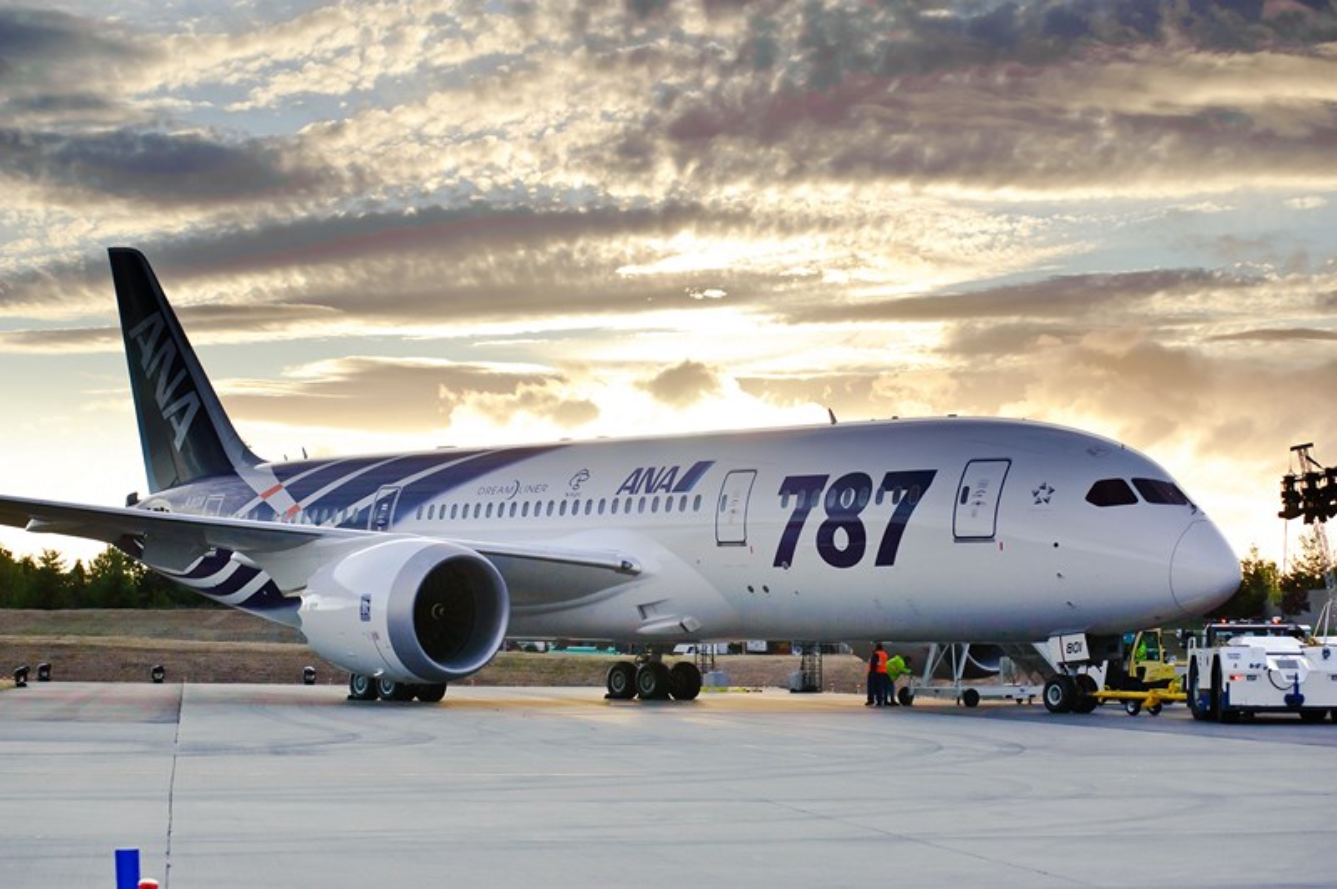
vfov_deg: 17.0
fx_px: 2969
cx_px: 668
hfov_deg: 25.4
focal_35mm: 80
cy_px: 444
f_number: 5
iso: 400
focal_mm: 80
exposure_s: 1/3200
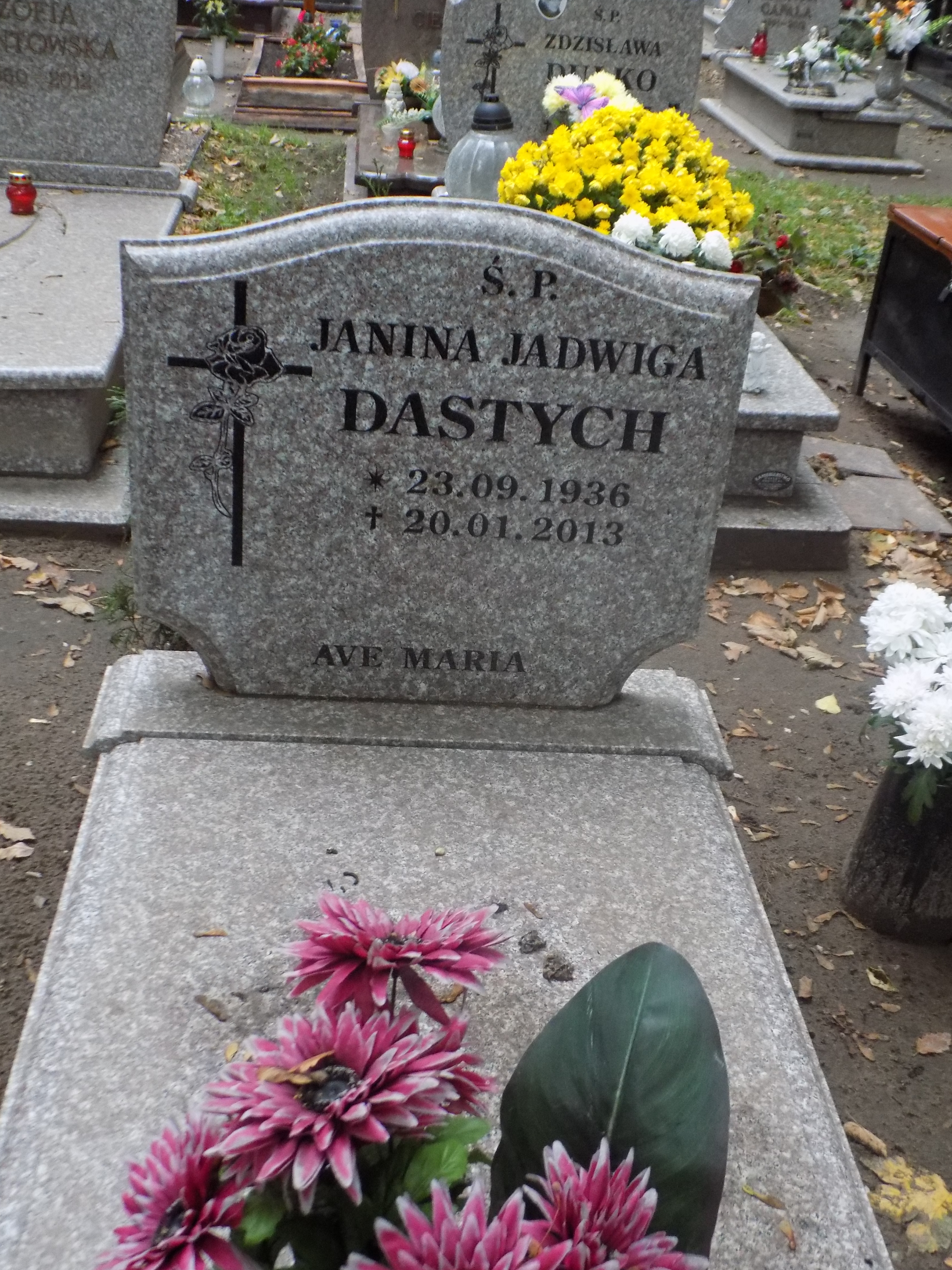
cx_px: 476
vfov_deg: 50.1
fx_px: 1357
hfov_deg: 38.7
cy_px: 635
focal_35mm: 37
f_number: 3.5
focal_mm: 6.6
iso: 360
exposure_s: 1/30
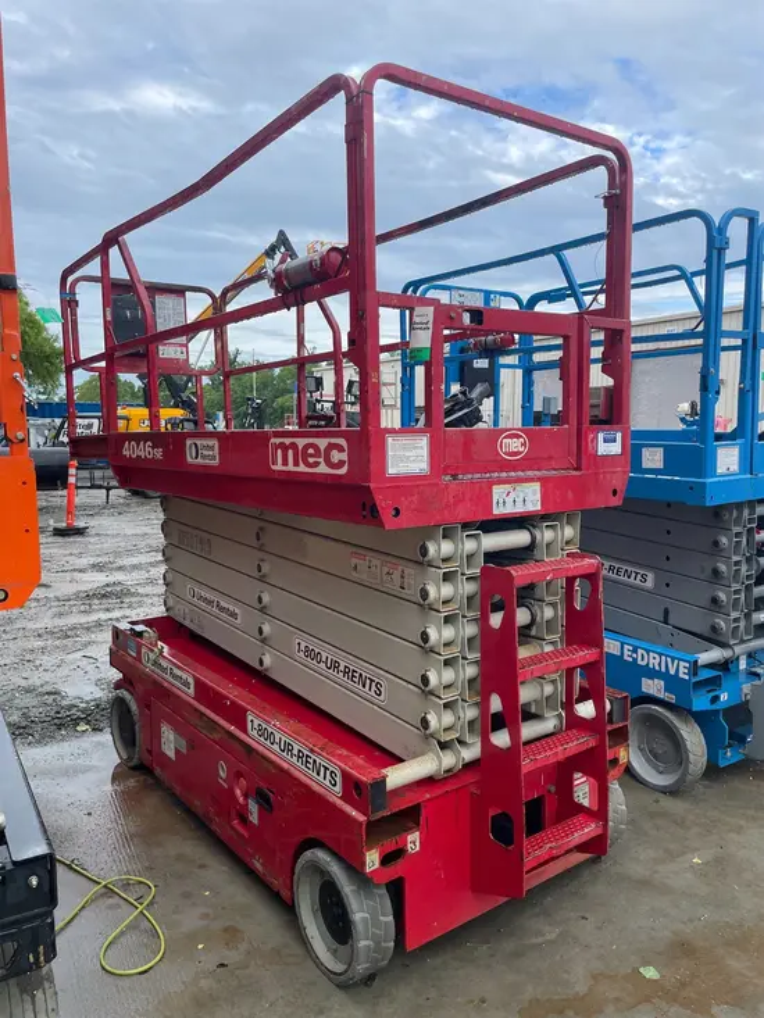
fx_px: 765
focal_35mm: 26
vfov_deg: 67.3
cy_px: 509
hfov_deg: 53.1
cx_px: 382
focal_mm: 4.2
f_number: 1.6
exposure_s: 1/955
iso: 32
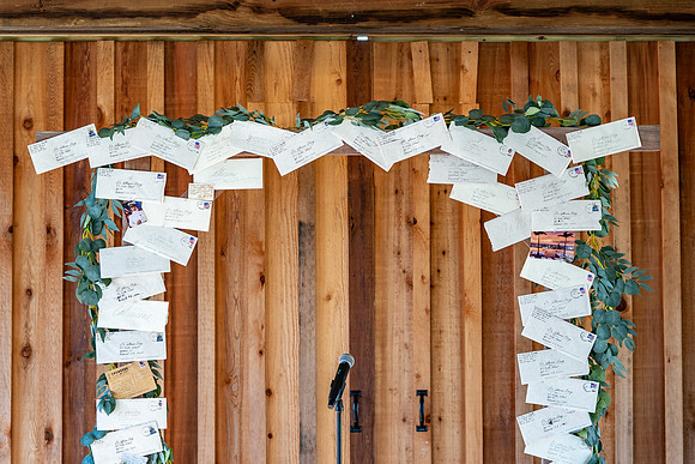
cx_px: 359
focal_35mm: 74
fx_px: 1420
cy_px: 225
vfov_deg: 18.5
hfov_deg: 27.5
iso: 500
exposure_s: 1/200
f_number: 2.8
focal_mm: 71
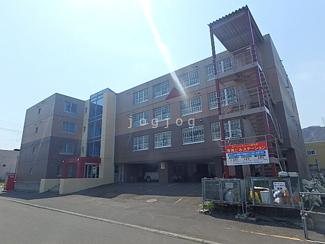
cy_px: 122
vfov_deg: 63.4
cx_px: 162
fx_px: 197
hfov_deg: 79.0
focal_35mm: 21
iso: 125
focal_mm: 3.7
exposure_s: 1/800
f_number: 6
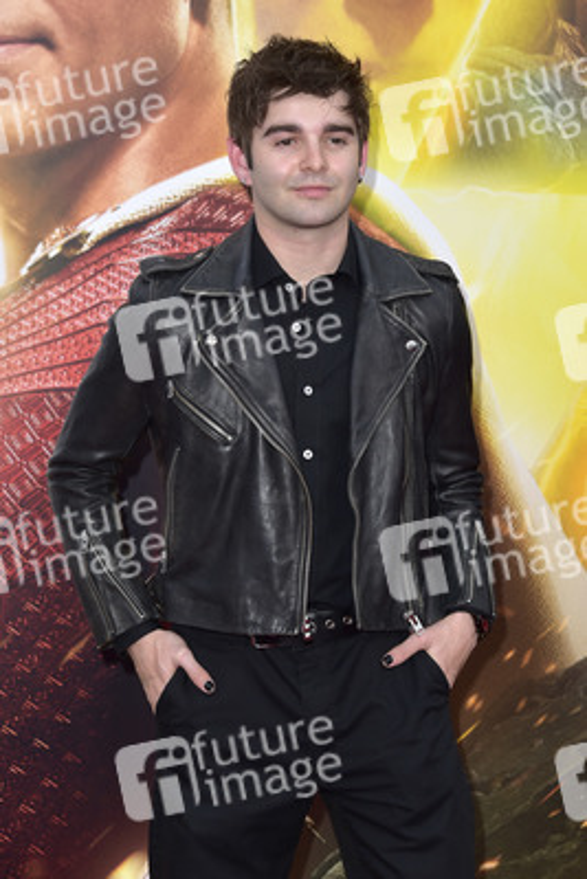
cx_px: 294
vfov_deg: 20.8
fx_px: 2395
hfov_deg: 14.0
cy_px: 440
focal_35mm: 98
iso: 320
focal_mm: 98
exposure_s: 1/250
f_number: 6.3
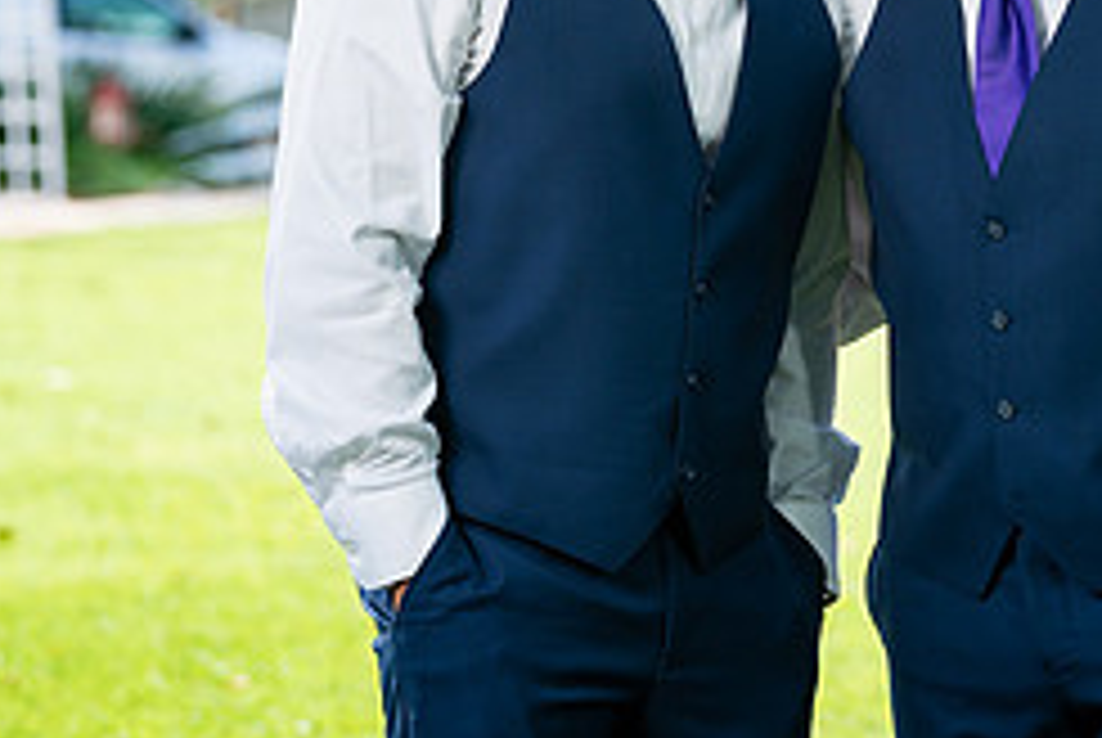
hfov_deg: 7.9
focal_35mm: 261
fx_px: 7999
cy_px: -65
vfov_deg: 5.3
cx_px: 911
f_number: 4
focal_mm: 110
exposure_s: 1/250
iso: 100
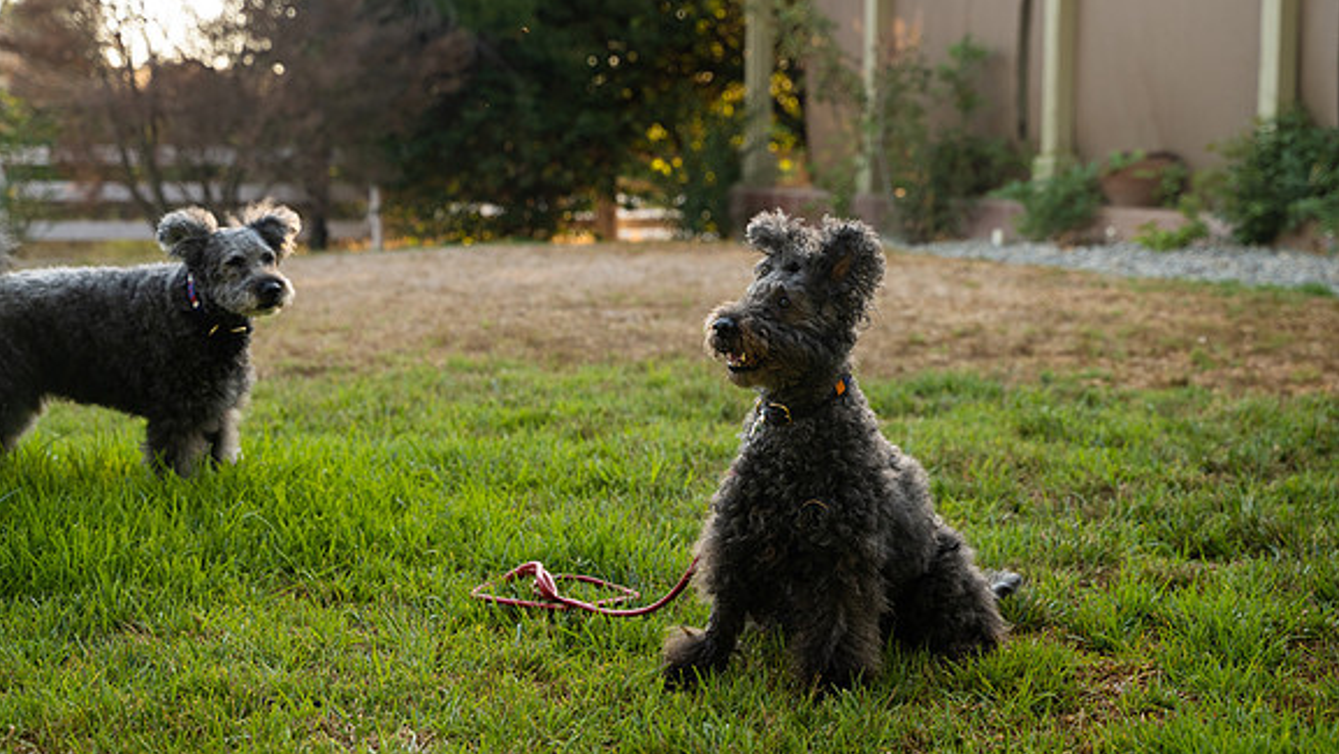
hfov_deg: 34.9
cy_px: 351
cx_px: 668
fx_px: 2131
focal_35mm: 60
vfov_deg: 20.1
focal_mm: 57
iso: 500
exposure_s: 1/320
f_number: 4
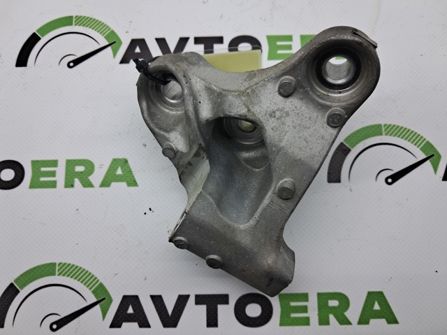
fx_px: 348
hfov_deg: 65.4
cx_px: 224
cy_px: 168
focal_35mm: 27
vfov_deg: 51.3
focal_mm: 4
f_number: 1.8
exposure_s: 1/100
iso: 50
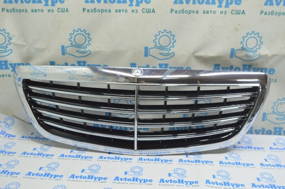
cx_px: 142
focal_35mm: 34
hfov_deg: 55.2
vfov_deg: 38.3
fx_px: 273
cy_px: 94
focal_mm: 23
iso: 400
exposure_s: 1/20
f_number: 5.6
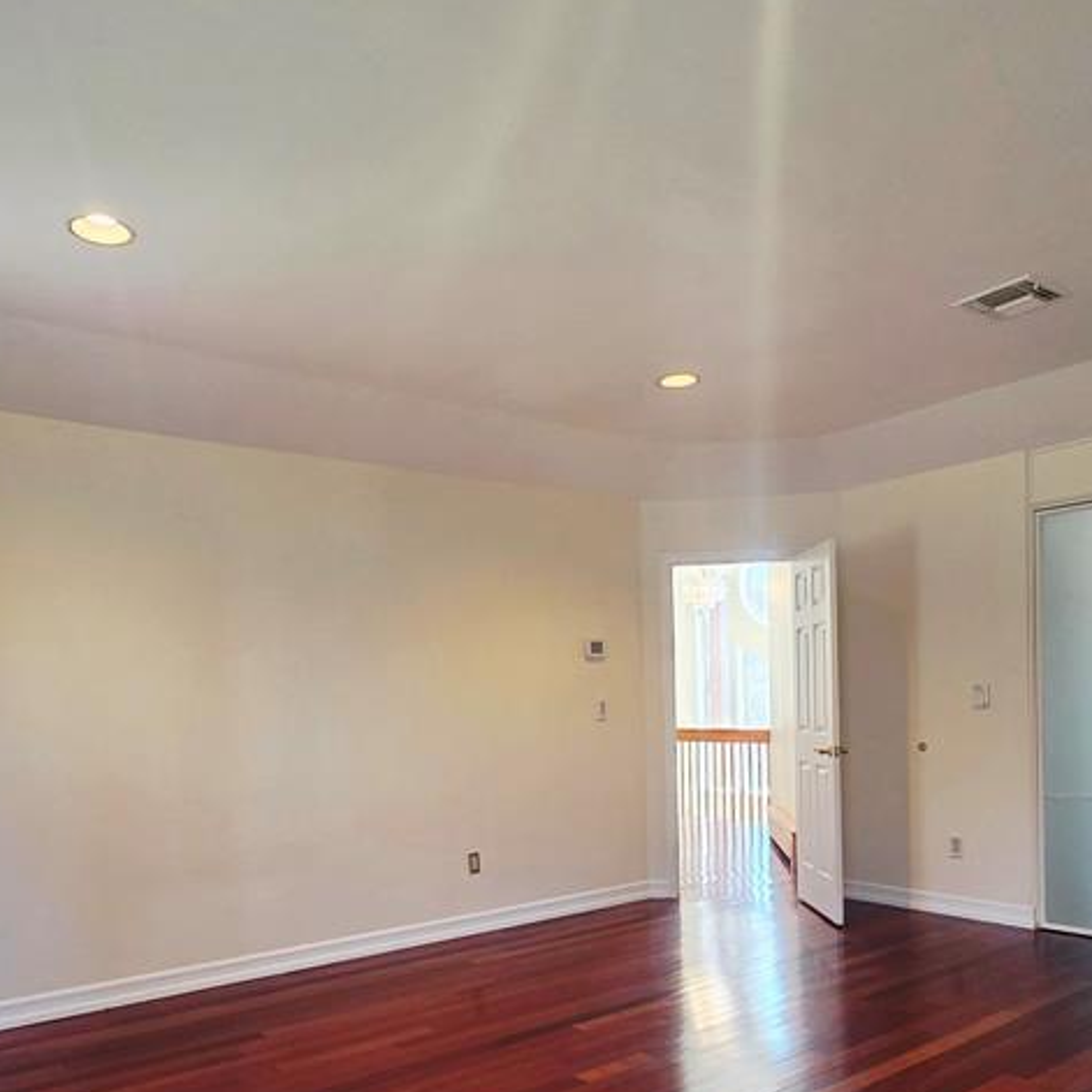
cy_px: 716
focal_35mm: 25
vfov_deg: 61.6
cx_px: 536
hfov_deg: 62.9
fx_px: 892
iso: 200
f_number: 2.2
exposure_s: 1/60.2
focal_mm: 2.2
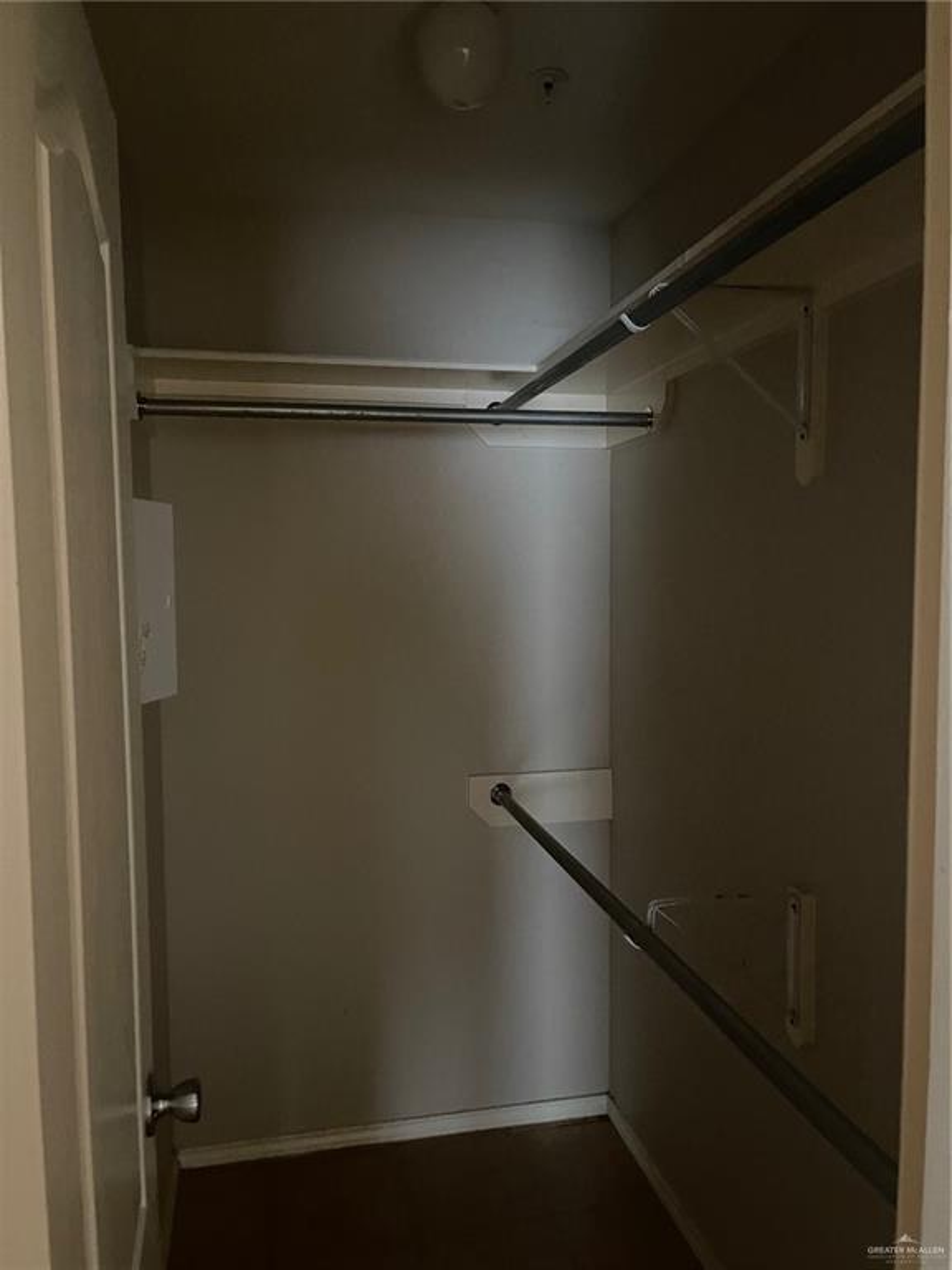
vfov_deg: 67.3
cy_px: 635
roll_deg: +0.7
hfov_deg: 53.1
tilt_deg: -5.1
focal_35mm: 26
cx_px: 476
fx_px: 953
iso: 1000
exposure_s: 1/27
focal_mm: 5.1
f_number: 1.6
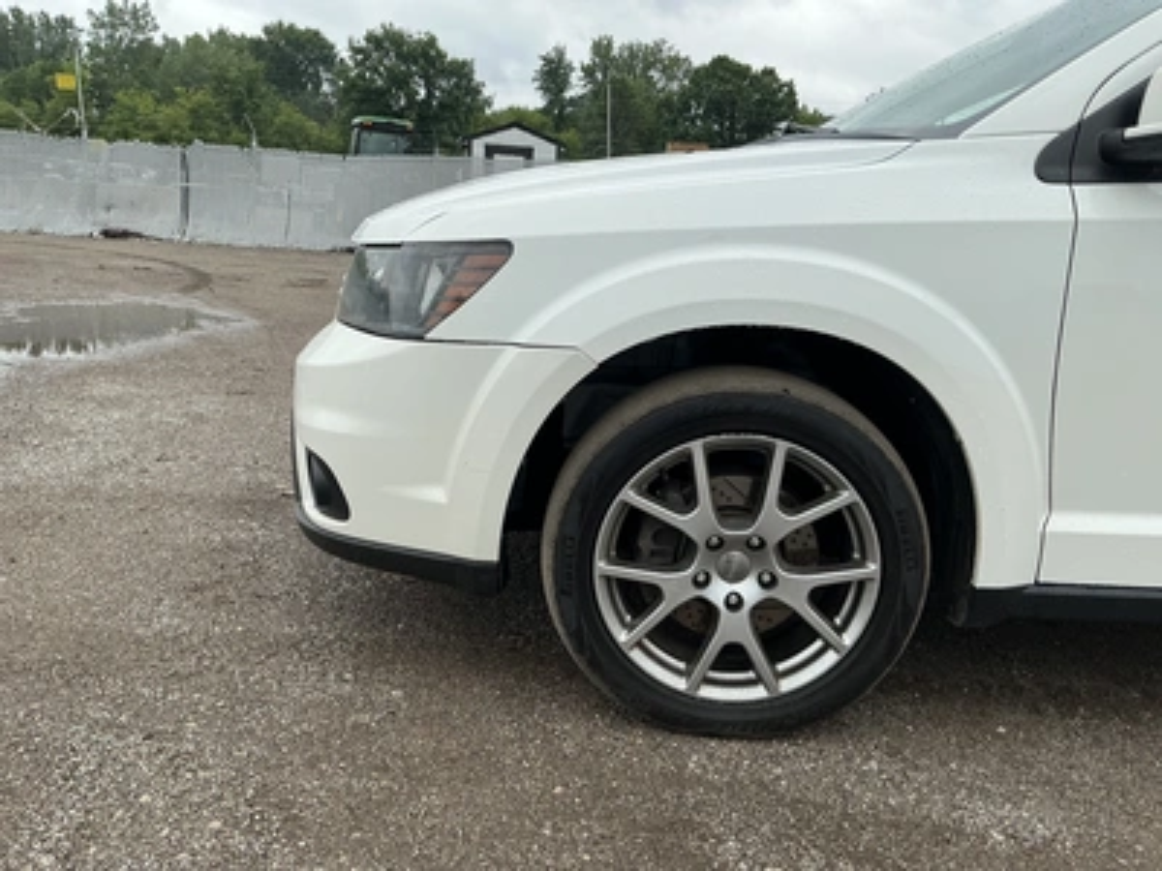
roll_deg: -4.1
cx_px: 581
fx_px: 940
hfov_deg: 63.4
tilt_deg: -10.4
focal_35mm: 28
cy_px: 436
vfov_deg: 49.7
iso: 25
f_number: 1.8
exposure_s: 1/1342
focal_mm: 3
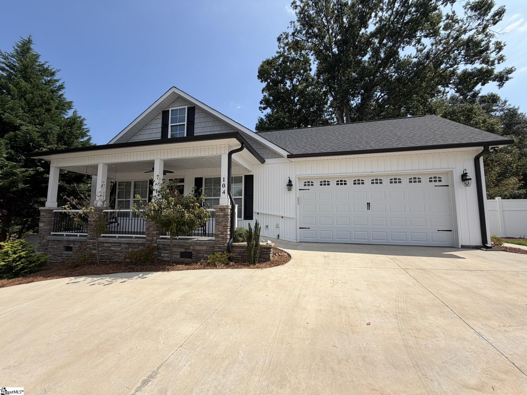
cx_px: 264
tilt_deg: +5.4
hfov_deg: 102.1
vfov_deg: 85.7
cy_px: 198
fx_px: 213
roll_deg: +0.0
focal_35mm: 14
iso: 20
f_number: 2.2
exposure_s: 1/955
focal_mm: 2.22
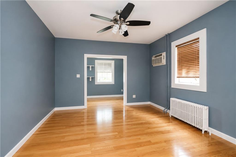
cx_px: 118
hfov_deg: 100.4
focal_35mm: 15
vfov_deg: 77.3
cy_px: 78
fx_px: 98
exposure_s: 1/80
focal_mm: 10
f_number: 7.1
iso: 2000
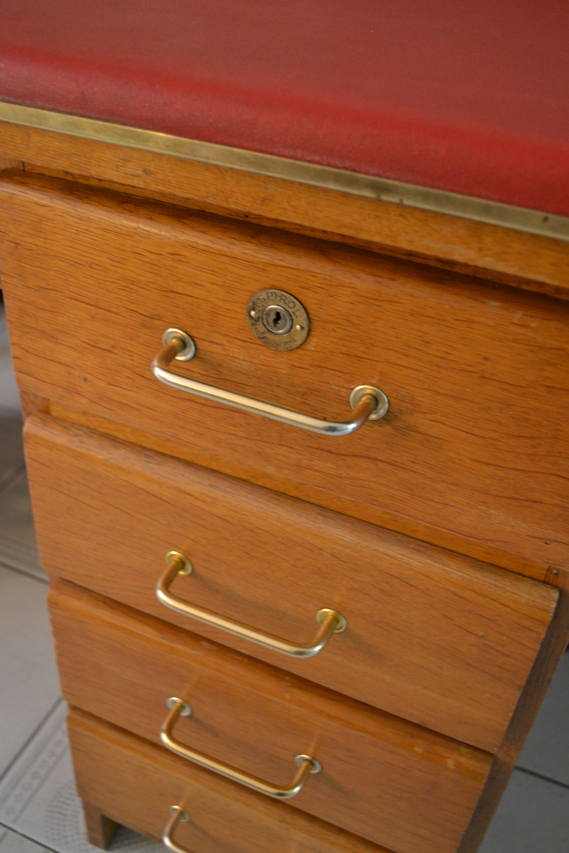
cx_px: 284
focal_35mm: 33
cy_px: 426
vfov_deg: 57.2
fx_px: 782
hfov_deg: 40.0
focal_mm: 22
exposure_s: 1/10
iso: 1600
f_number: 4
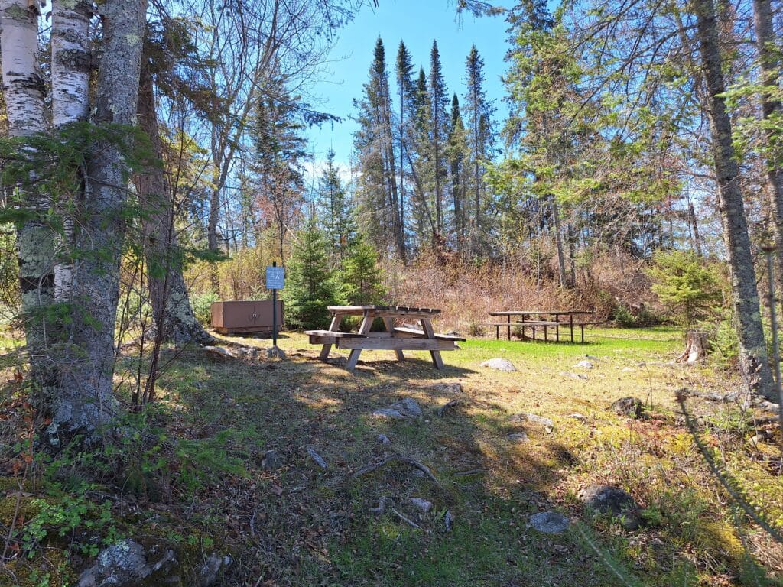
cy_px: 294
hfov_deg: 73.9
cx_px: 392
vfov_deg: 58.9
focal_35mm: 23
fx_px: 520
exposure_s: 1/1041
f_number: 1.8
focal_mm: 5.54
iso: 40
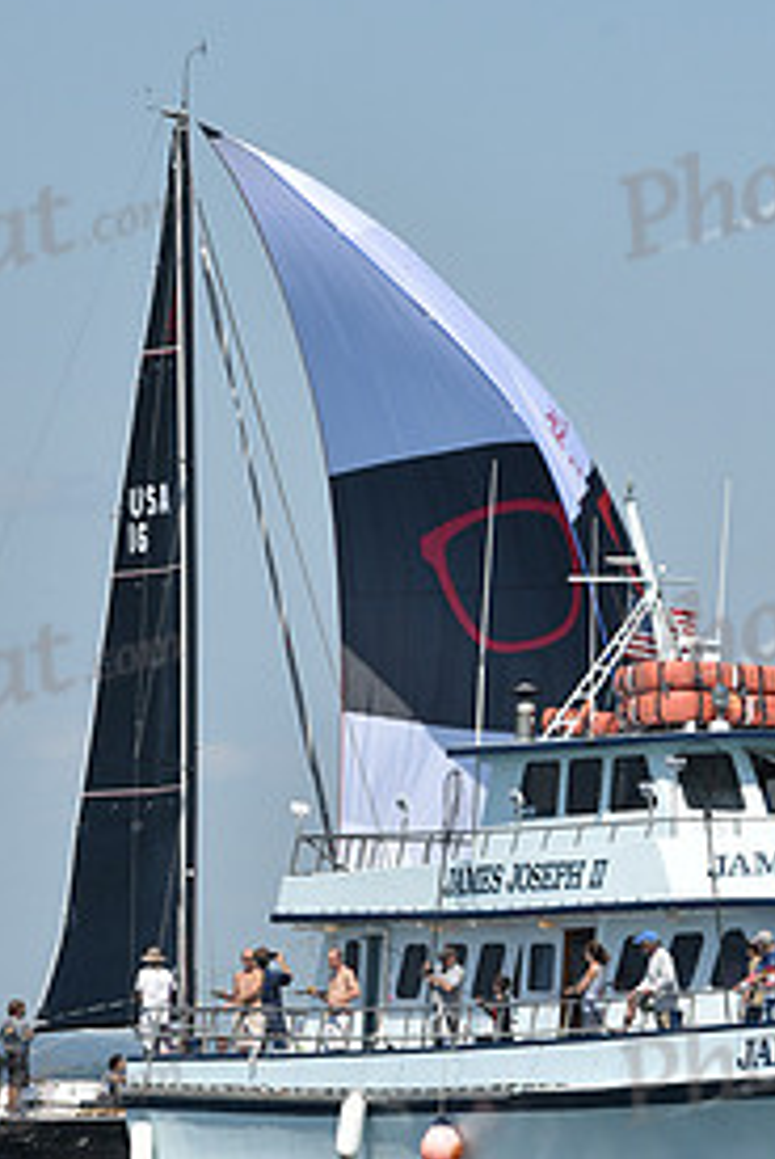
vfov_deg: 5.6
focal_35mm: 369
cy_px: 430
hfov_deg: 3.7
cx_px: 402
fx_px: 11885
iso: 250
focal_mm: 175
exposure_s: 1/1250
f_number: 8
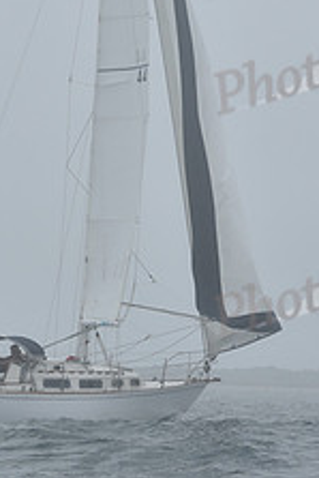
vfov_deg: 11.3
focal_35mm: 182
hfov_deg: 7.6
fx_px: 2415
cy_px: 201
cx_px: 104
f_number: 10
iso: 250
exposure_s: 1/800
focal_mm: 70
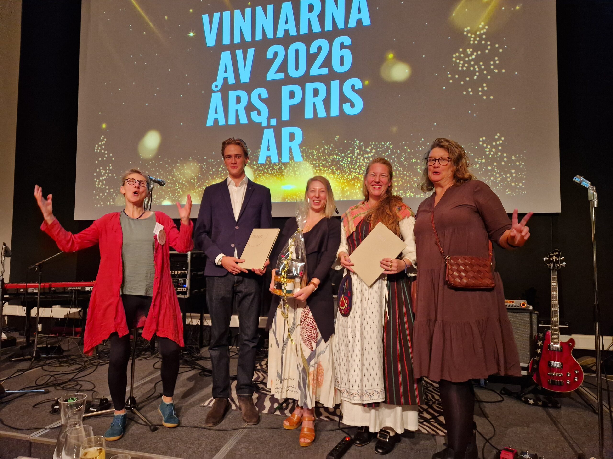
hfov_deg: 73.9
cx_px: 306
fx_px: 407
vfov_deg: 58.9
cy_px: 230
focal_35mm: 23
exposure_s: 1/100
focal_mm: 5.4
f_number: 1.8
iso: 400
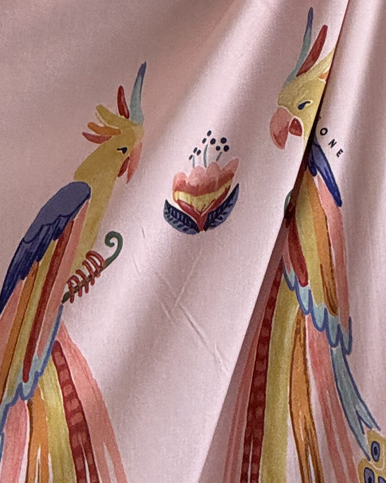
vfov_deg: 4.3
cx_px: 184
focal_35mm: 446
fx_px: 6370
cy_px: -263
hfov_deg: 3.5
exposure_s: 1/100
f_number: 2.8
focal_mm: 15.66
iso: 80
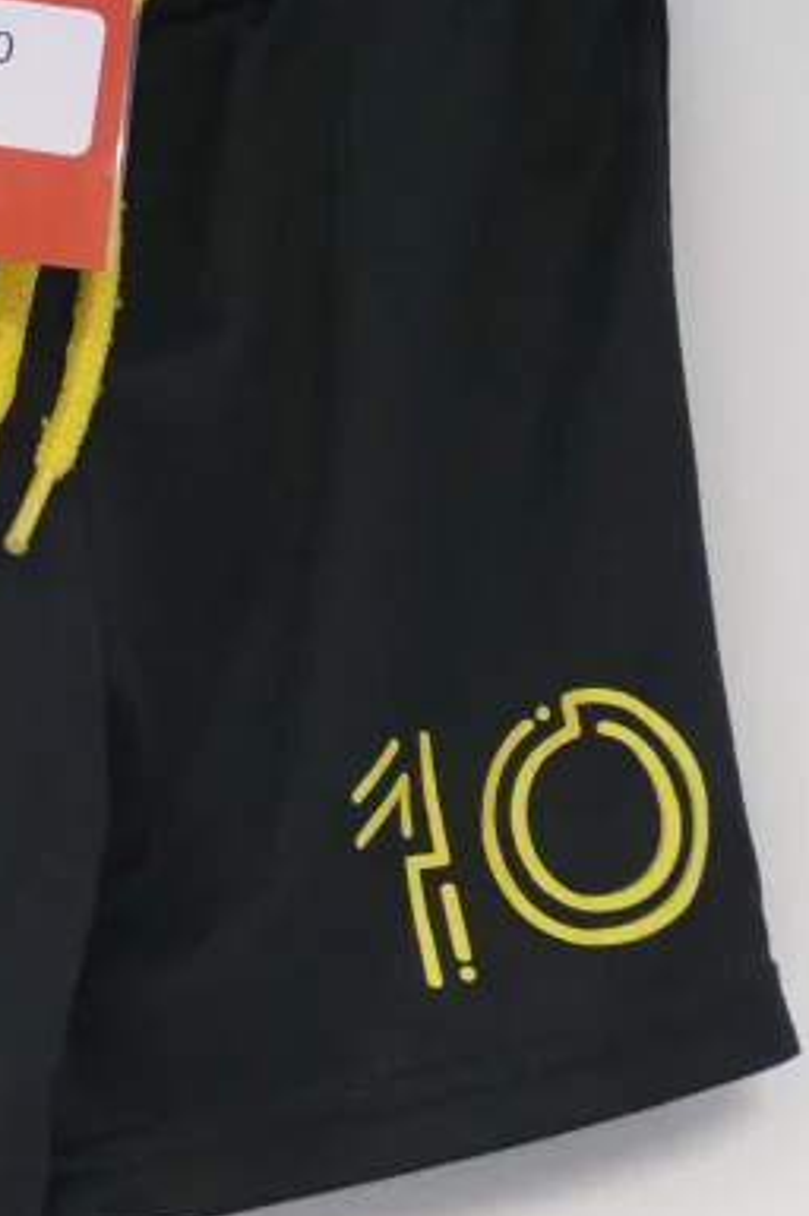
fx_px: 13405
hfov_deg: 3.5
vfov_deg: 5.2
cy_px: 600
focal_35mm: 397
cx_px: -2
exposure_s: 1/30
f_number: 4
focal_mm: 69.6
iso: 1600
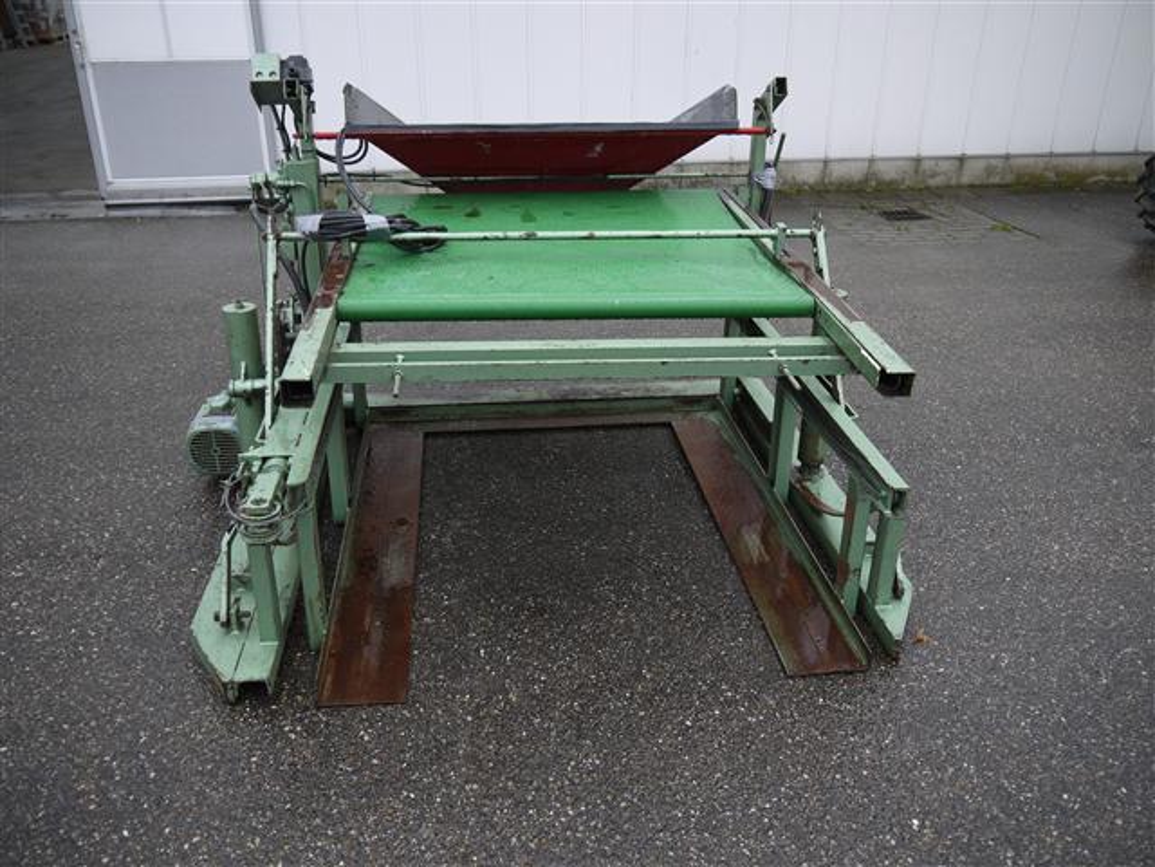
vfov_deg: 46.8
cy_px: 434
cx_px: 578
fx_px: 1001
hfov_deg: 60.0
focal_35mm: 30
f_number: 3.5
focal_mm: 15
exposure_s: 1/125
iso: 100
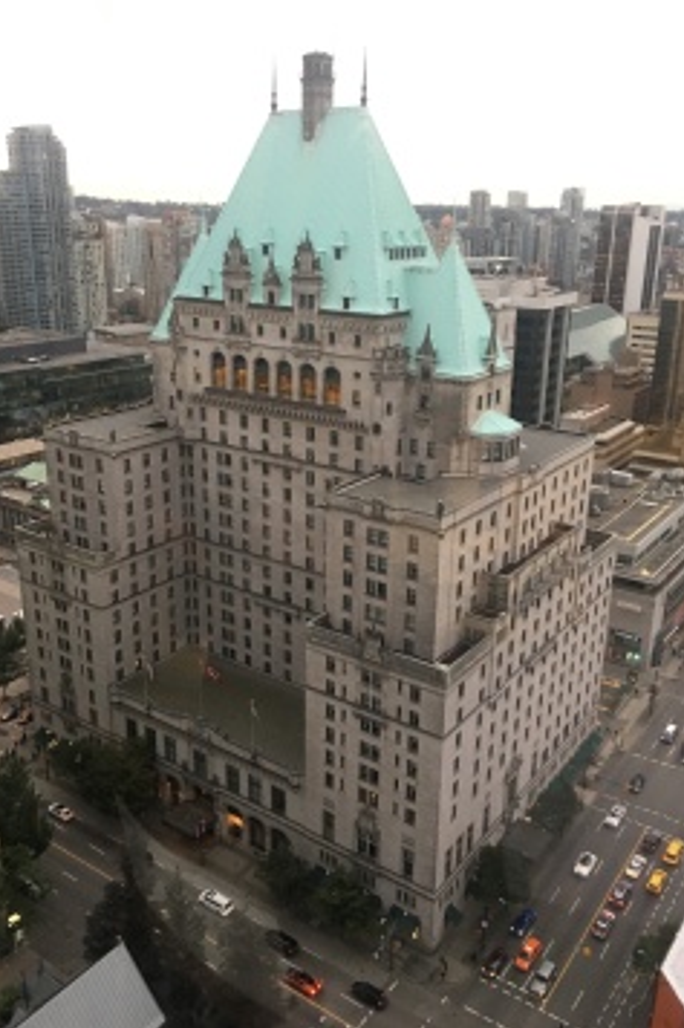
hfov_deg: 42.3
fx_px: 884
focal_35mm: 31
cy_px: 505
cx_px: 323
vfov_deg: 60.3
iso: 100
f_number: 2.2
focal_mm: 4.15
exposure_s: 1/30
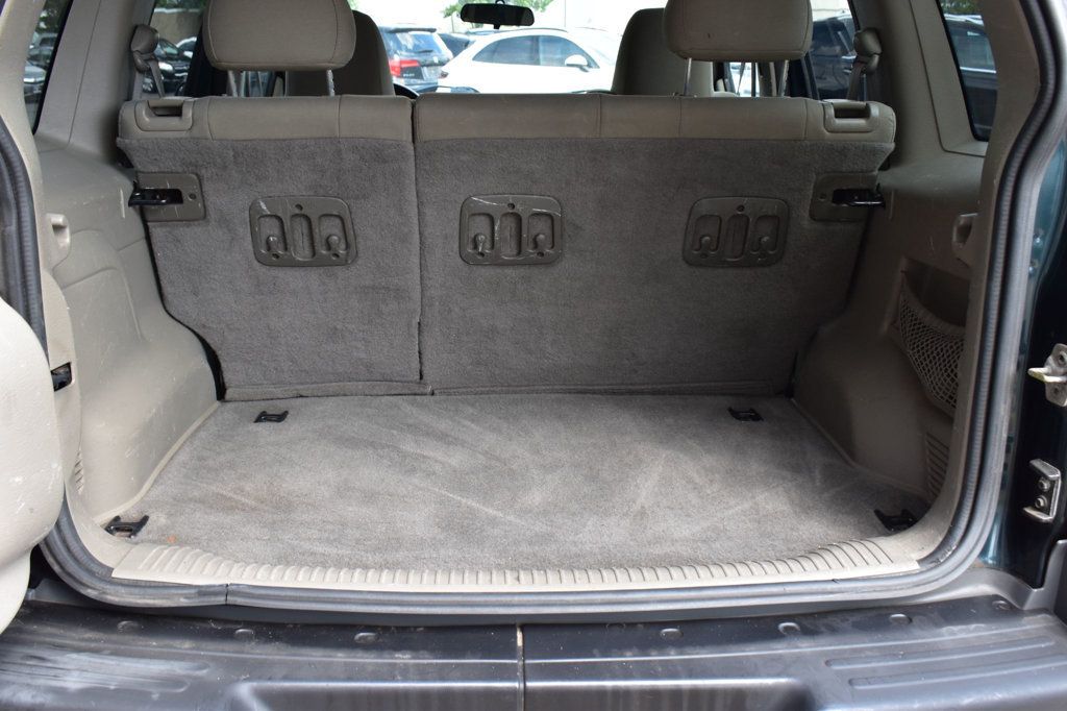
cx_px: 534
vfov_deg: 38.3
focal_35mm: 34
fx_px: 1022
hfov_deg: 55.1
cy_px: 356
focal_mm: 23
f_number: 9
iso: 400
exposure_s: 1/100
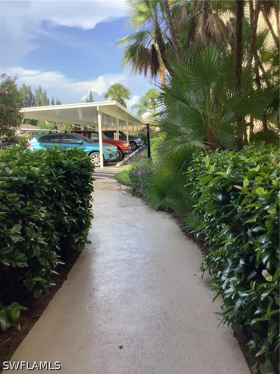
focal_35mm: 31
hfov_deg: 45.4
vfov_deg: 58.4
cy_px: 187
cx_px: 140
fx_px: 334
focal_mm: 3.3
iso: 25
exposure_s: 1/236
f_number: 2.4
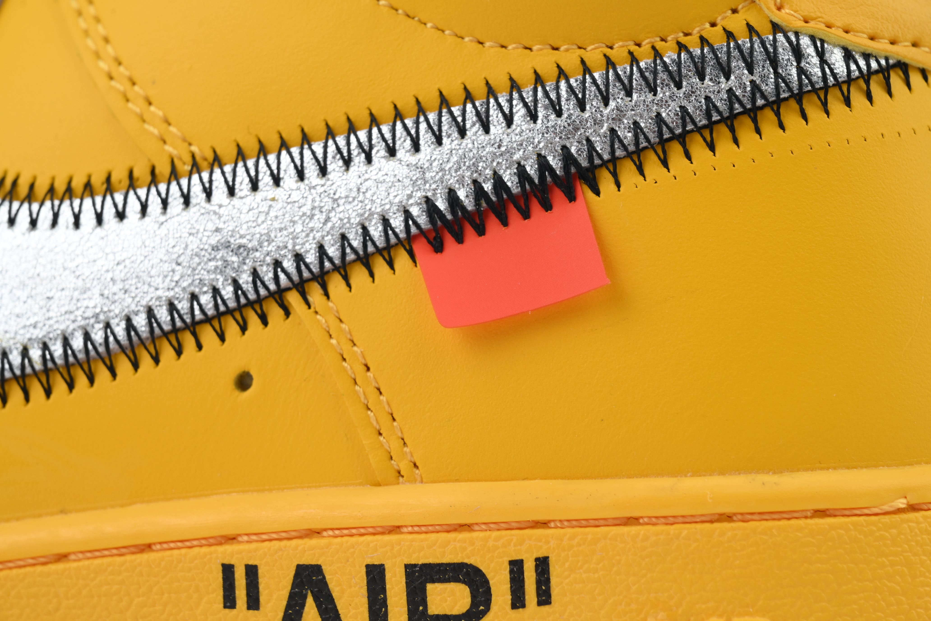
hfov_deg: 18.6
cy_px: 310
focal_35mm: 110
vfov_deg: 12.5
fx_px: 2844
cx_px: 466
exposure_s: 1/100
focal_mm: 110
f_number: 11
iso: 400
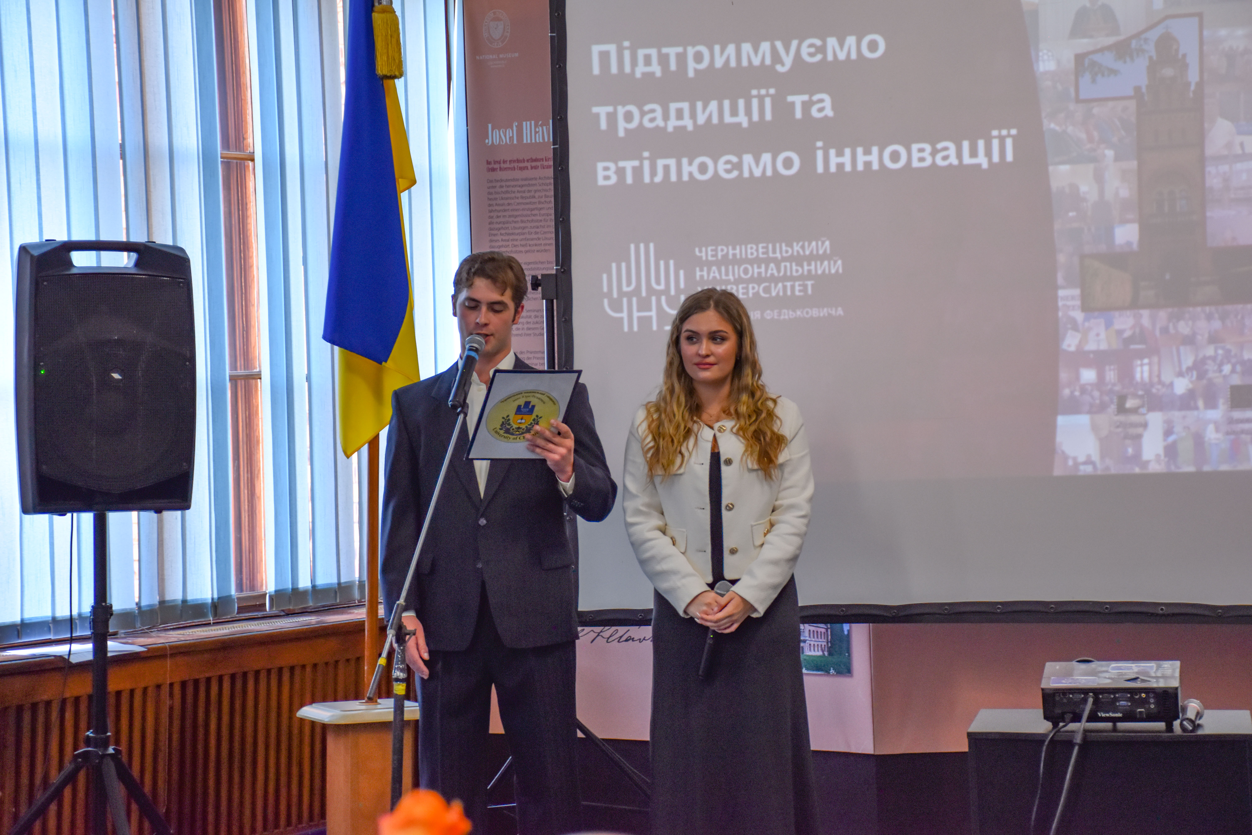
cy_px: 418
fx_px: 2921
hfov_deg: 24.2
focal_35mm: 84
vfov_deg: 16.3
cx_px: 626
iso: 900
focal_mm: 56
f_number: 4.8
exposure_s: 1/60
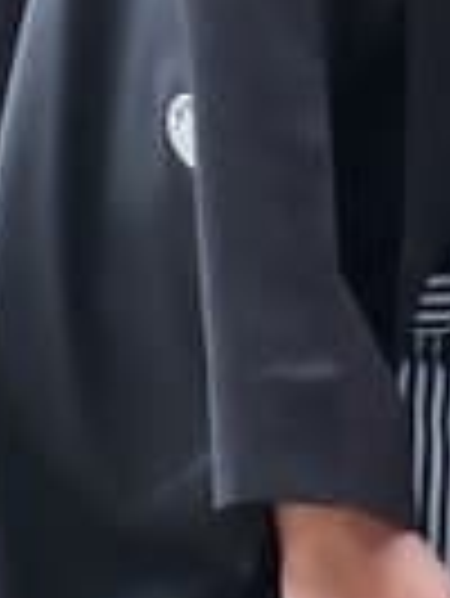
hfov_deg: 2.2
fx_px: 11491
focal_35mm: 664
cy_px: 166
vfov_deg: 3.0
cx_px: 981
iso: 800
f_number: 6.3
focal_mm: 42.9
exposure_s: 1/250
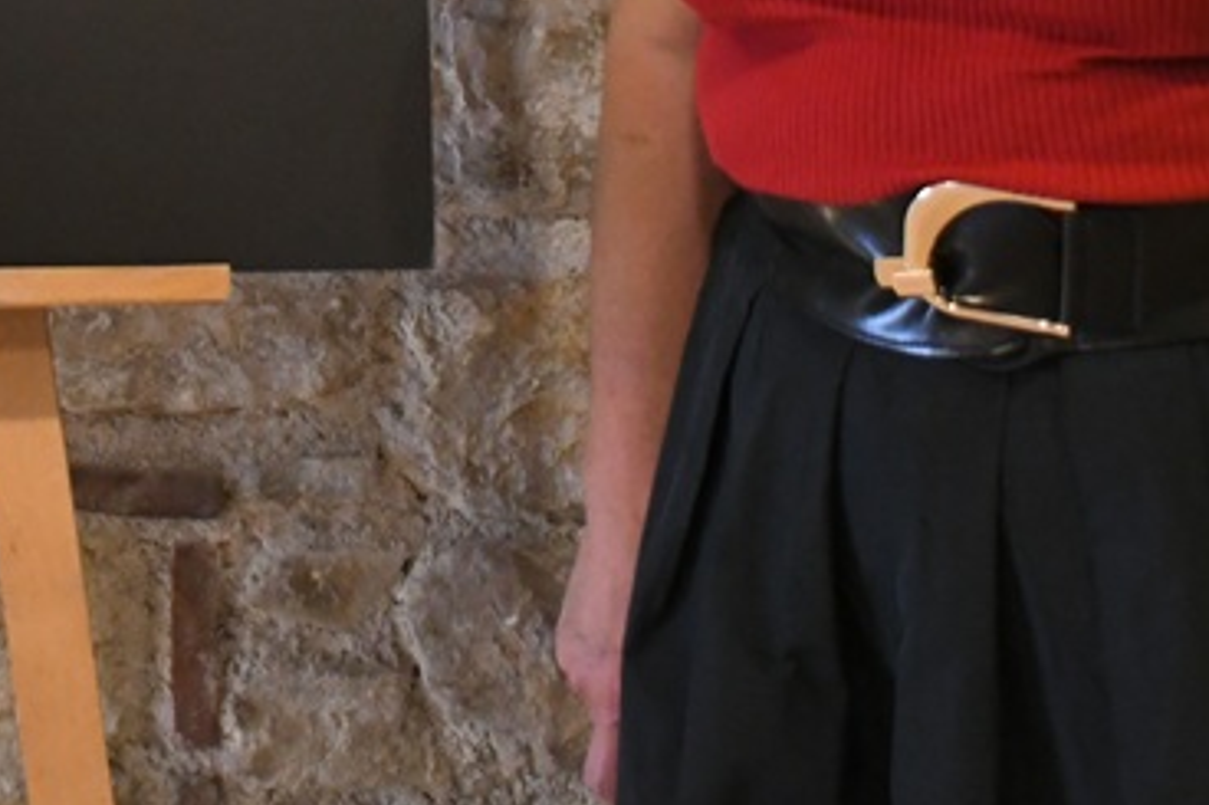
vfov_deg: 12.0
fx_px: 3659
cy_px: -361
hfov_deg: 18.6
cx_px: 212
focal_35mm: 109
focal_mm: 24
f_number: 3.8
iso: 4000
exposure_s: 1/100
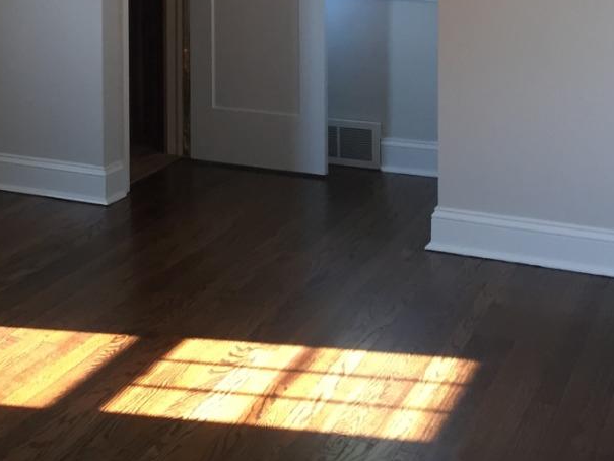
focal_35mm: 69
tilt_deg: -2.4
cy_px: -77
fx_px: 1224
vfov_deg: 20.1
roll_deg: -0.3
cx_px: 52
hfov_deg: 27.1
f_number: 2.2
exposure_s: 1/30
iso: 40
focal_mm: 4.15
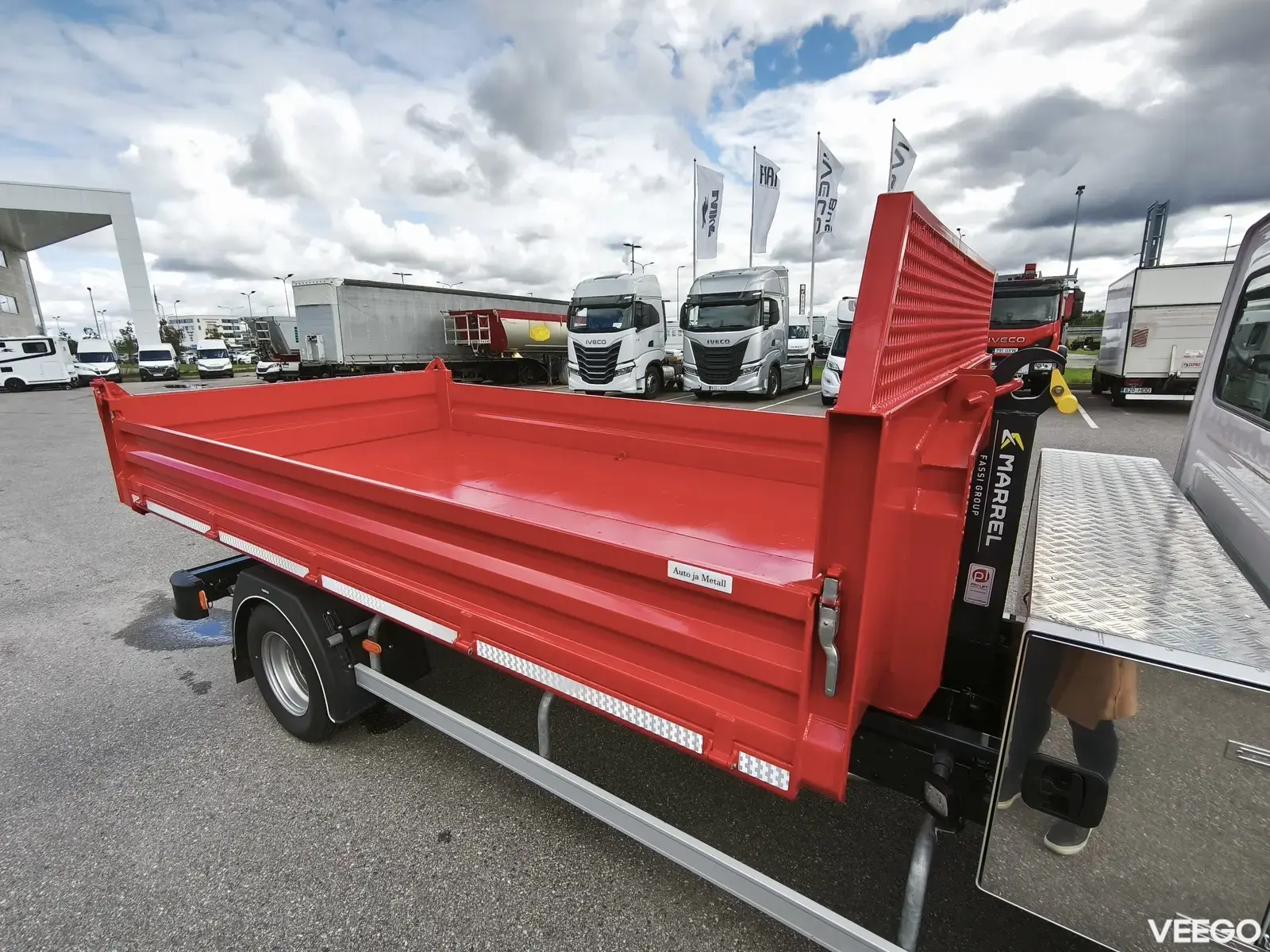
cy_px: 476
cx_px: 635
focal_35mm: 17
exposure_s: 1/221
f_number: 2.2
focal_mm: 1.91
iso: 50
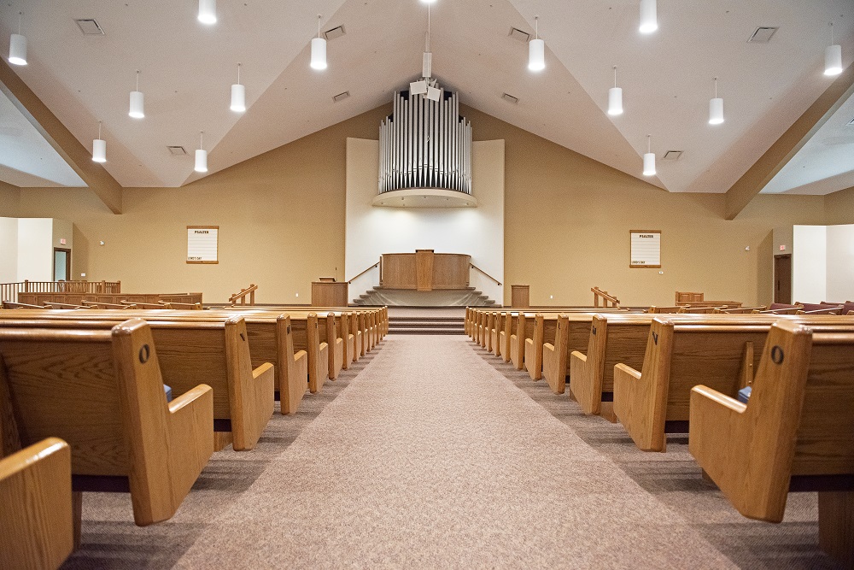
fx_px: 569
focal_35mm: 24
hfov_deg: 73.7
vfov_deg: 53.1
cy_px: 285
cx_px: 427
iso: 1250
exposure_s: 1/160
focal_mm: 24
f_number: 3.2
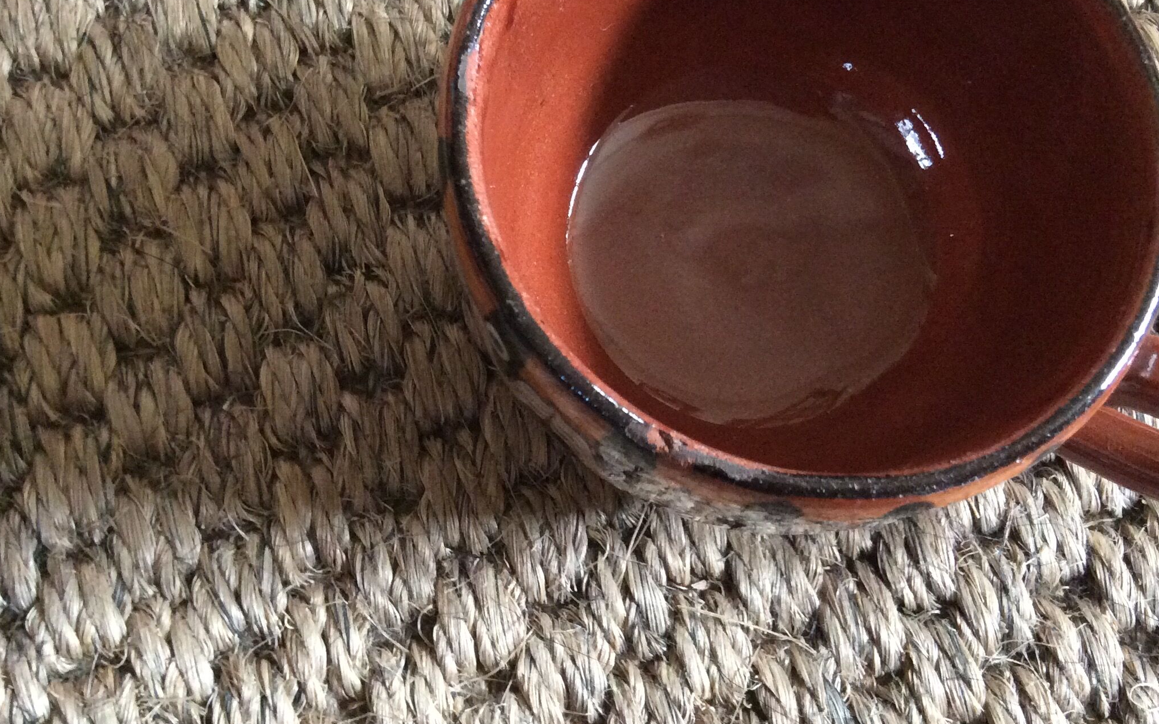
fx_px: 1358
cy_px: 342
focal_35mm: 43
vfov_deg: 29.9
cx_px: 604
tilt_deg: -73.2
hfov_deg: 46.2
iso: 320
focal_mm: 3.3
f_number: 2.4
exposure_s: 1/20
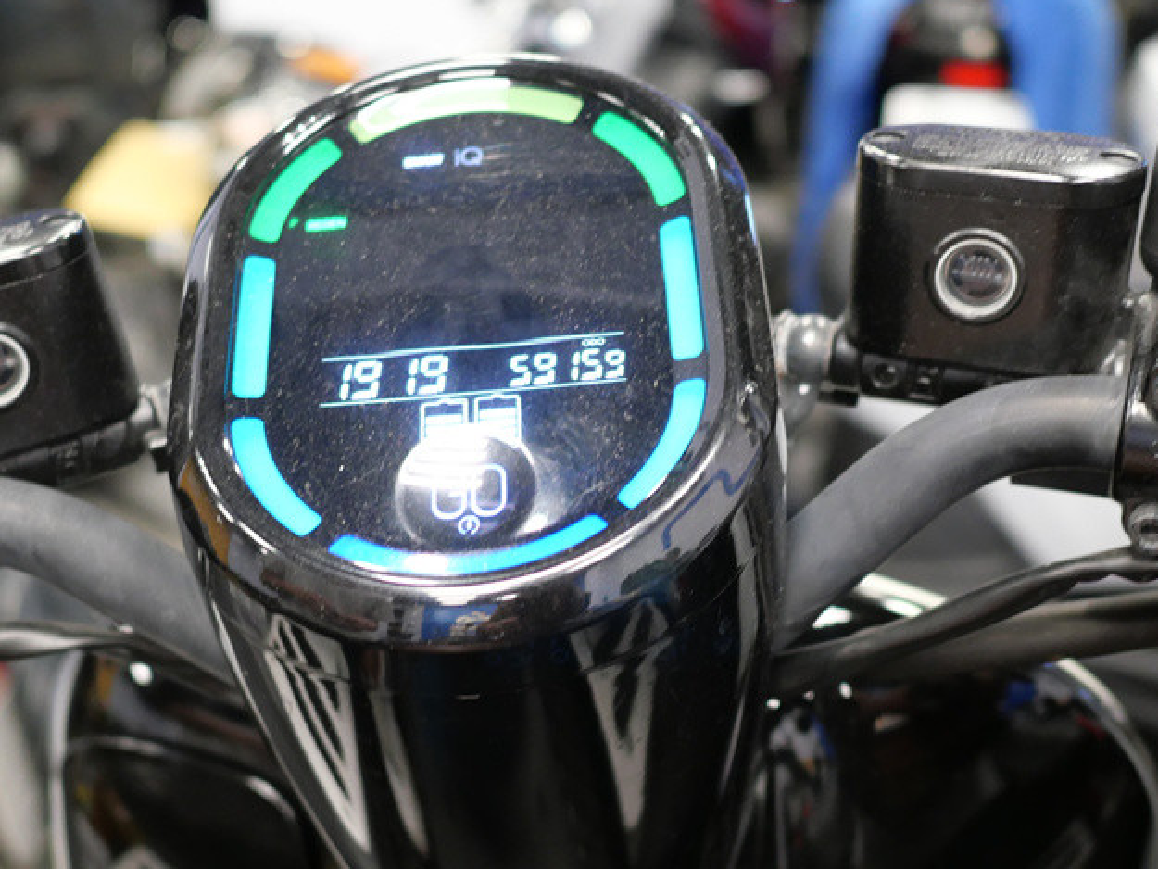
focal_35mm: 48
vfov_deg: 30.2
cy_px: 511
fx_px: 1606
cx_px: 556
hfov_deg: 39.6
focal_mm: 15
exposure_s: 1/60
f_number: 1.7
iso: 1000
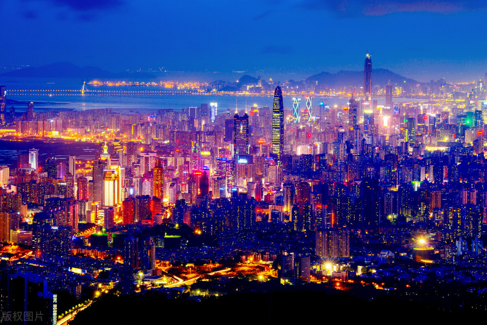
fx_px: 1894
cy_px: 162
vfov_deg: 9.8
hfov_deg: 14.6
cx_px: 244
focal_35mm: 140
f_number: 14
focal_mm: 140
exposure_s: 25
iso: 100
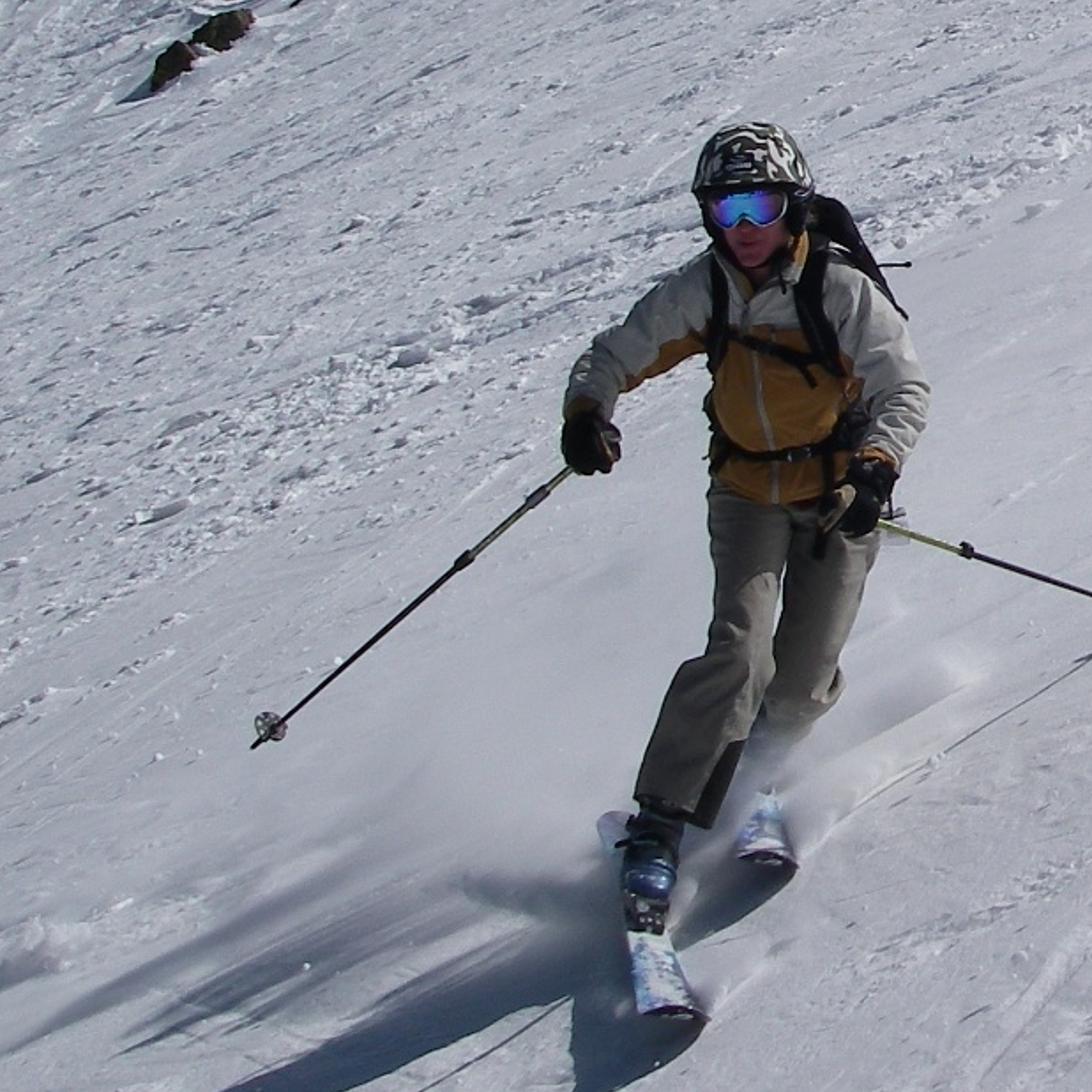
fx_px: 3105
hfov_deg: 19.2
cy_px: 147
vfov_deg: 19.6
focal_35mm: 87
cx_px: 1191
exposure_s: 1/800
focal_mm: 6.3
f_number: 6.6
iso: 64
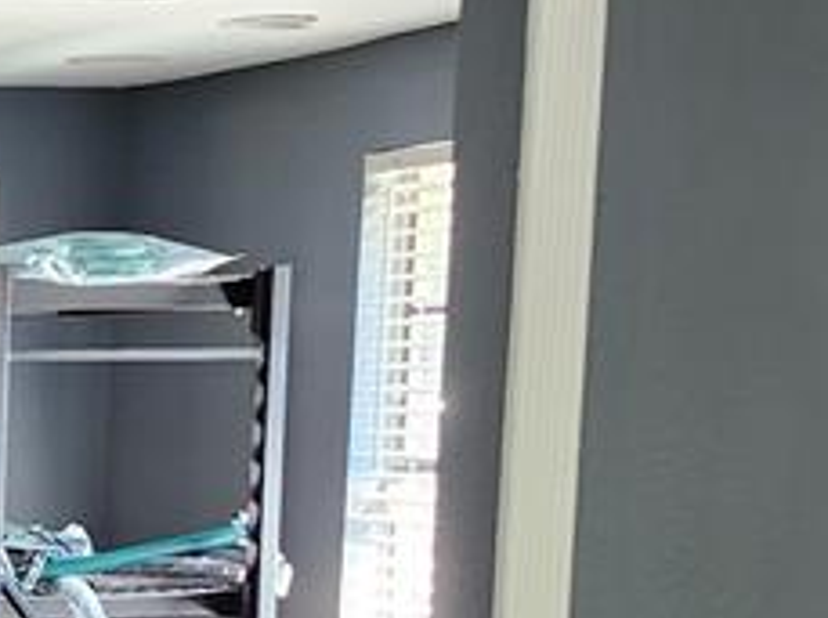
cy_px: 766
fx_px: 2460
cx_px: -347
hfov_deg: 17.5
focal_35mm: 103
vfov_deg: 13.9
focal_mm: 5.54
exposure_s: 1/120
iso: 400
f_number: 1.8
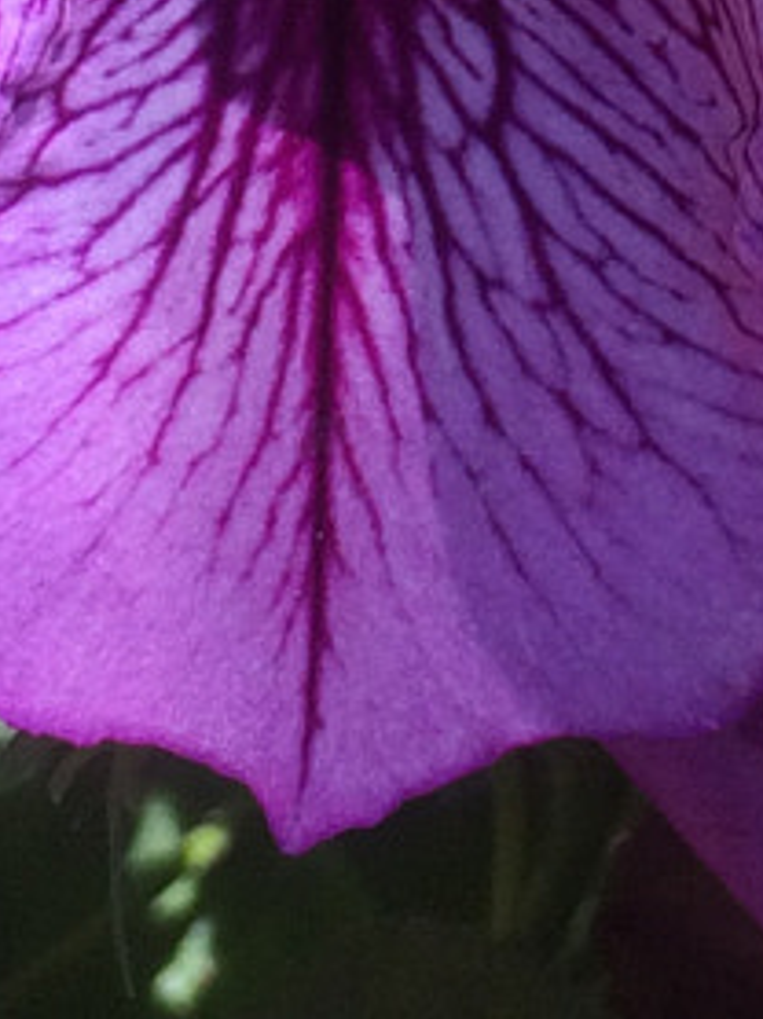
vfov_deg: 11.4
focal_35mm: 167
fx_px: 4916
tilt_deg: -35.3
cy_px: -473
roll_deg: +1.9
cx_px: 580
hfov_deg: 8.9
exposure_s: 1/383
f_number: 2.2
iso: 32
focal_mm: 4.15
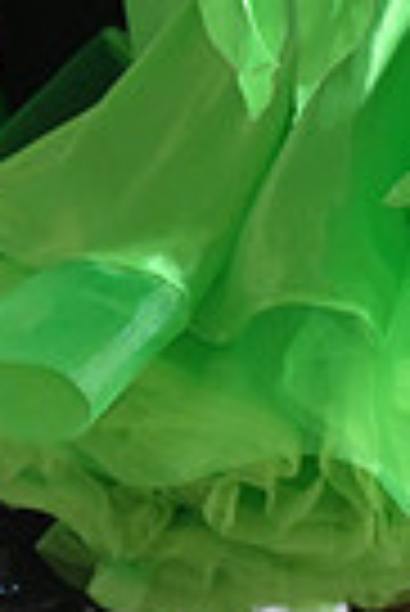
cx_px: 552
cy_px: -504
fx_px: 14500
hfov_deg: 1.6
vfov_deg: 2.4
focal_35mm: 851
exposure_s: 1/400
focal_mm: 200
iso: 1800
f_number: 5
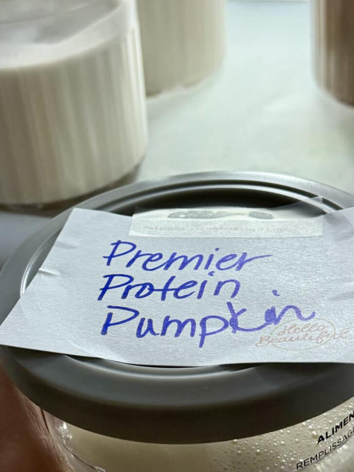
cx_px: 140
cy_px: 255
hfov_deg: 23.2
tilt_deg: -34.1
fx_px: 859
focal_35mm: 63
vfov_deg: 30.7
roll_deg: +6.7
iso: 250
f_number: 1.78
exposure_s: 1/60
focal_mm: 6.76
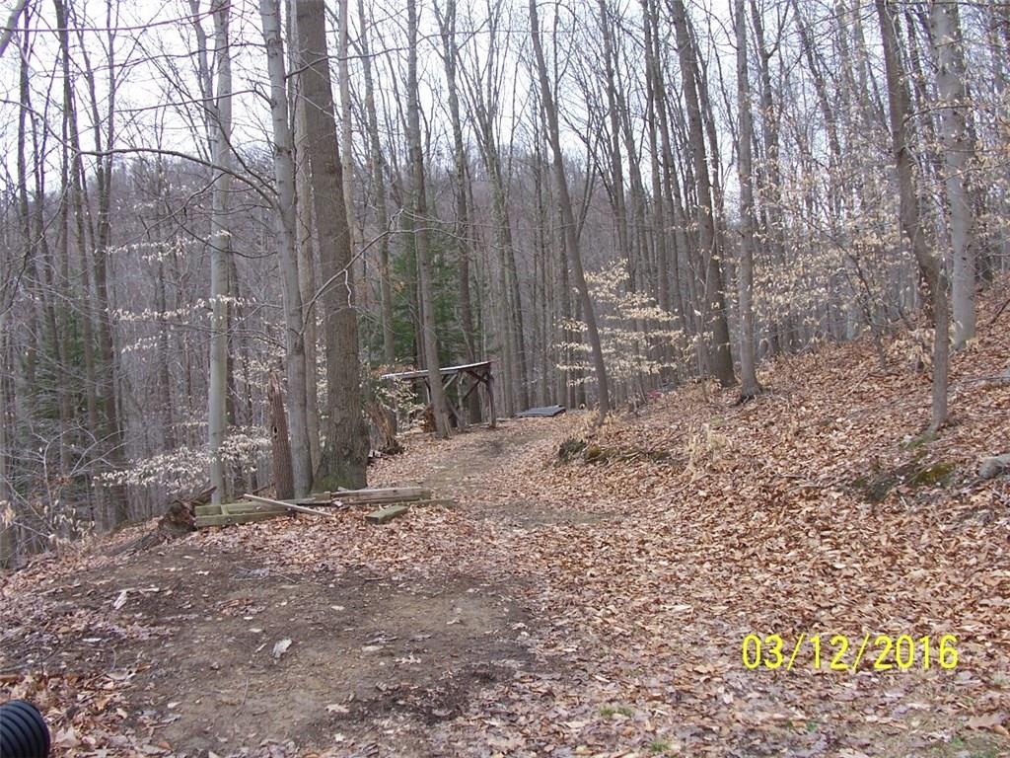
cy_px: 379
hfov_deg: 52.6
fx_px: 1021
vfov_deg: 40.7
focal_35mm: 35
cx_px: 505
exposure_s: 1/180
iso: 80
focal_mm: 6
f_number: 2.8
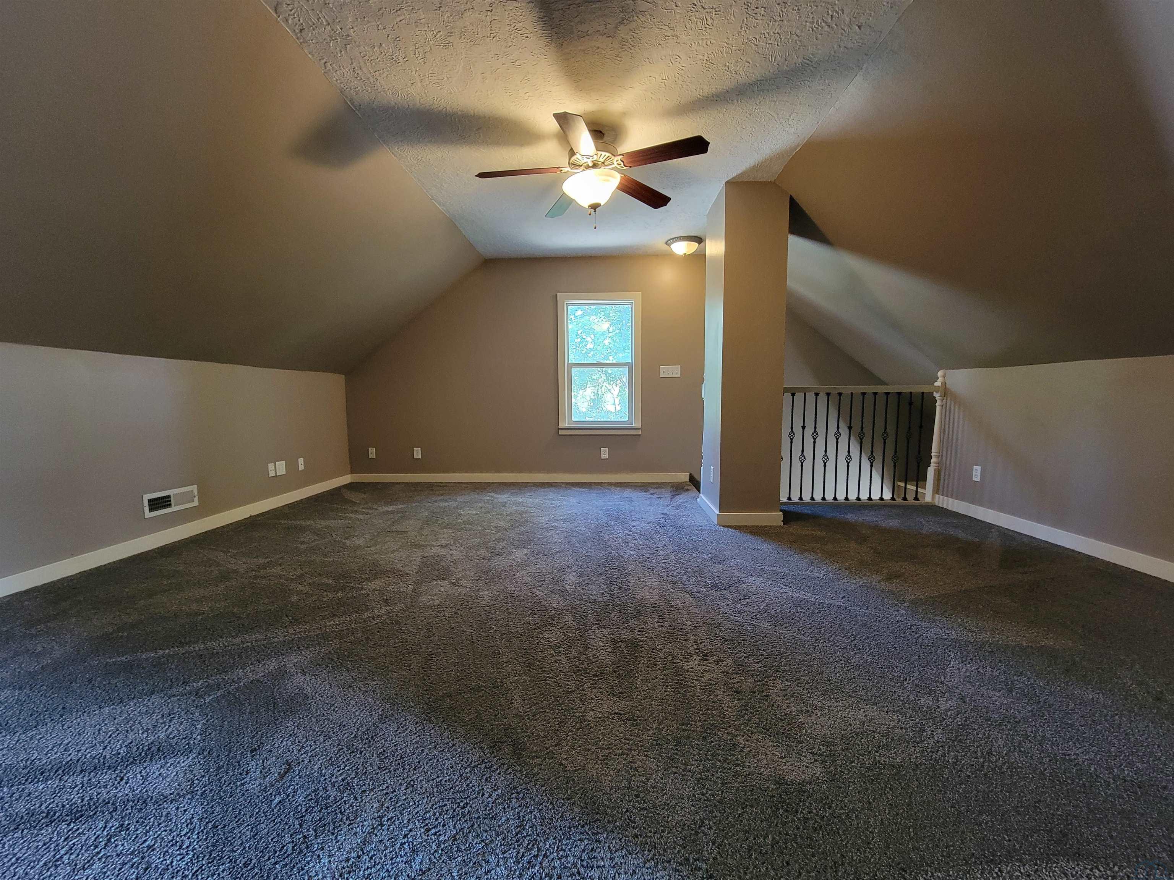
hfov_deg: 106.2
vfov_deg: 89.9
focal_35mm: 13
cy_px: 440
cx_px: 587
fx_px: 441
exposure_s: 1/30
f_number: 2.2
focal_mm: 2.2
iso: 320
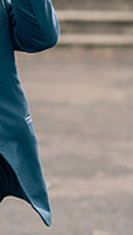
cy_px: 64
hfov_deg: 3.5
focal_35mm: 343
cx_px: -64
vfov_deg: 6.3
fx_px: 2146
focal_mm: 125
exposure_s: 1/250
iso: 80
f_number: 3.5
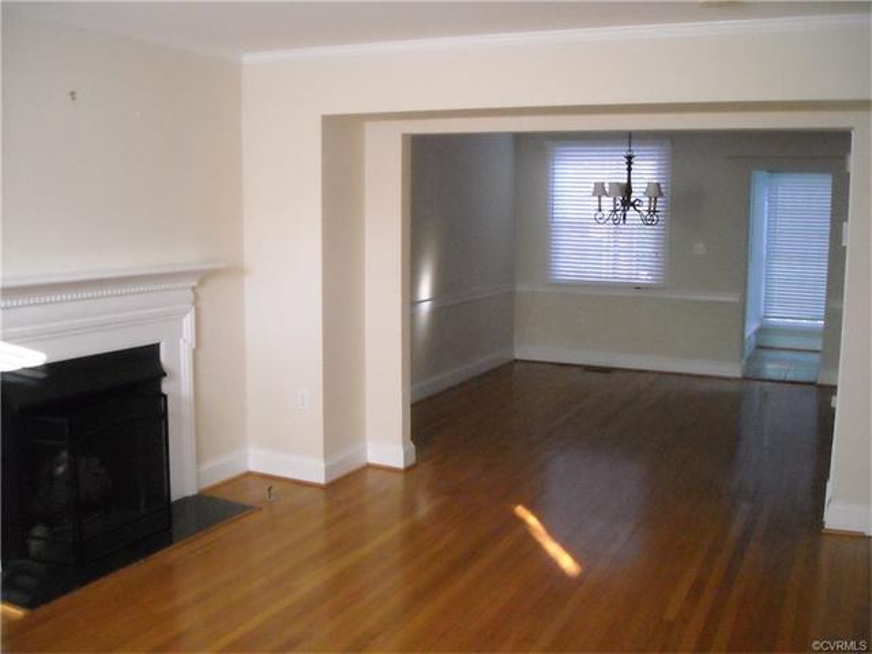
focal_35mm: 35
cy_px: 327
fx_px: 882
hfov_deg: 52.6
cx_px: 436
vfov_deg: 40.7
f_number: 2.8
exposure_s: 1/96
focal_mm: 5.7
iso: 800
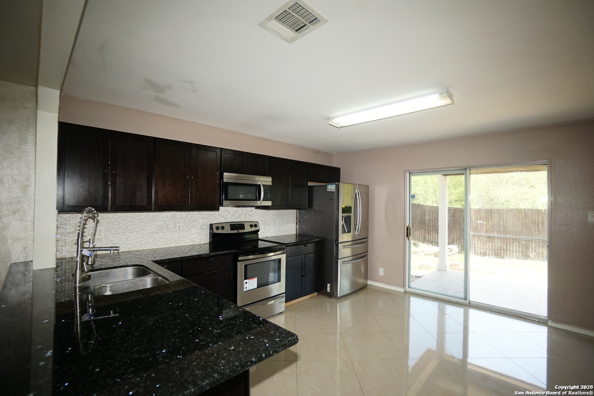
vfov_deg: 77.3
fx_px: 247
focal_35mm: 15
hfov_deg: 100.4
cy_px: 198
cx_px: 297
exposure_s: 1/60
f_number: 4
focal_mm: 10
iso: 160
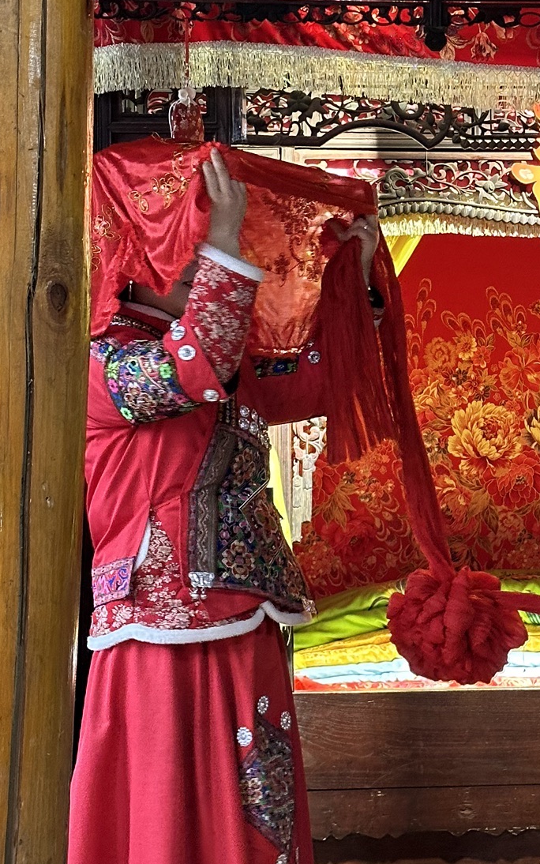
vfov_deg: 22.3
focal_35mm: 93
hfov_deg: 13.9
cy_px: 344
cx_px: 497
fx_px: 2189
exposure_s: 1/40
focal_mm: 6.86
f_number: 1.78
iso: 500
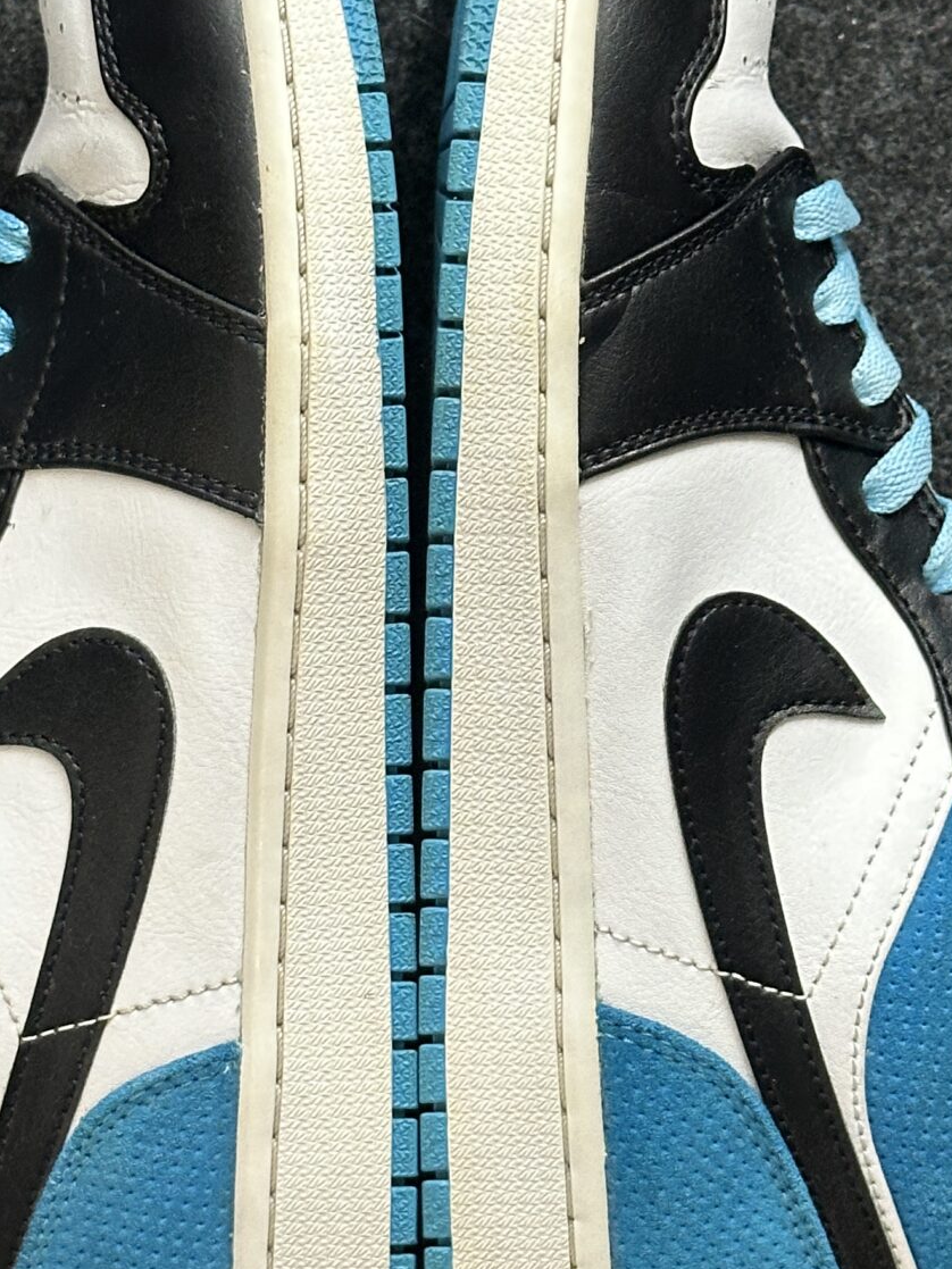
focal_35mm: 110
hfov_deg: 13.5
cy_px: 717
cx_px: 417
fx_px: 4033
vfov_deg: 17.9
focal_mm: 6.86
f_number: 1.78
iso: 320
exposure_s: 1/40
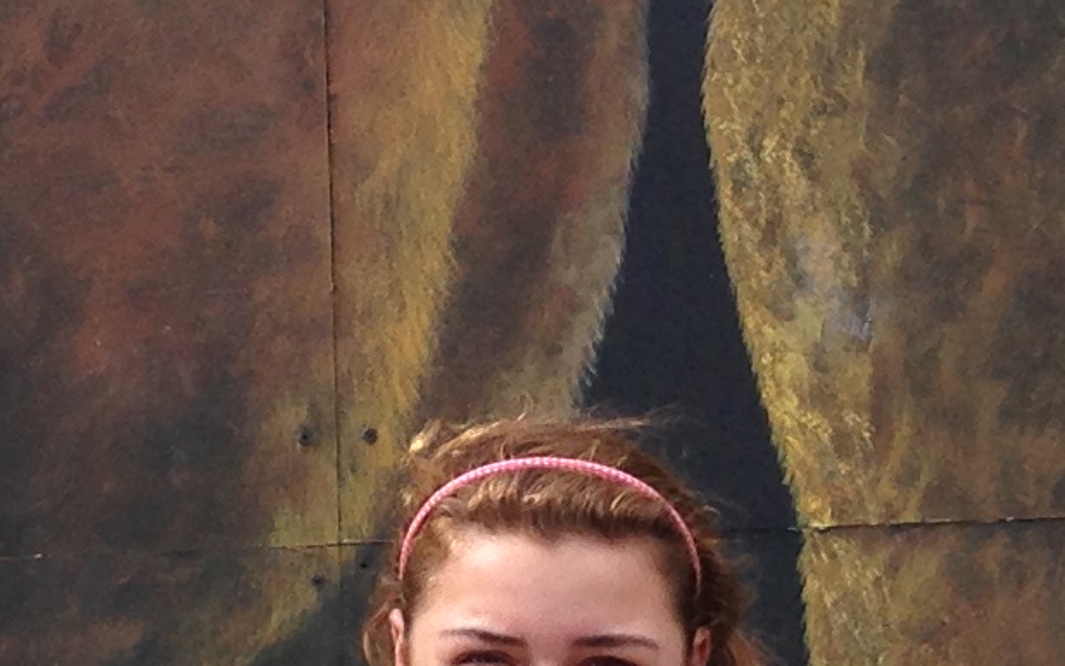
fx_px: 5371
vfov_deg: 7.1
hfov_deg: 11.3
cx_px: 216
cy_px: 500
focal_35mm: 185
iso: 50
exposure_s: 1/742
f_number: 2.4
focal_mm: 4.12
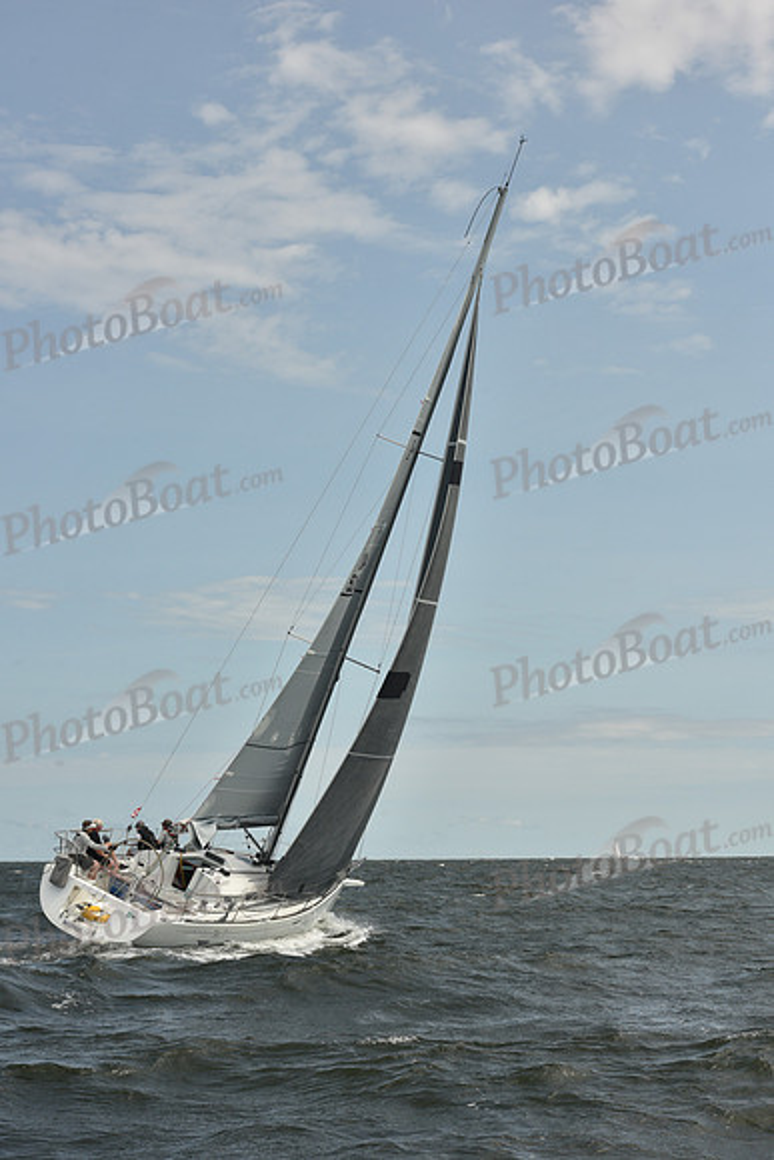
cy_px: 580
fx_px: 2256
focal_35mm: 70
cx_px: 387
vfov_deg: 28.8
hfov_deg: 19.5
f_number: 9
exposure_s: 1/800
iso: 250
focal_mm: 70
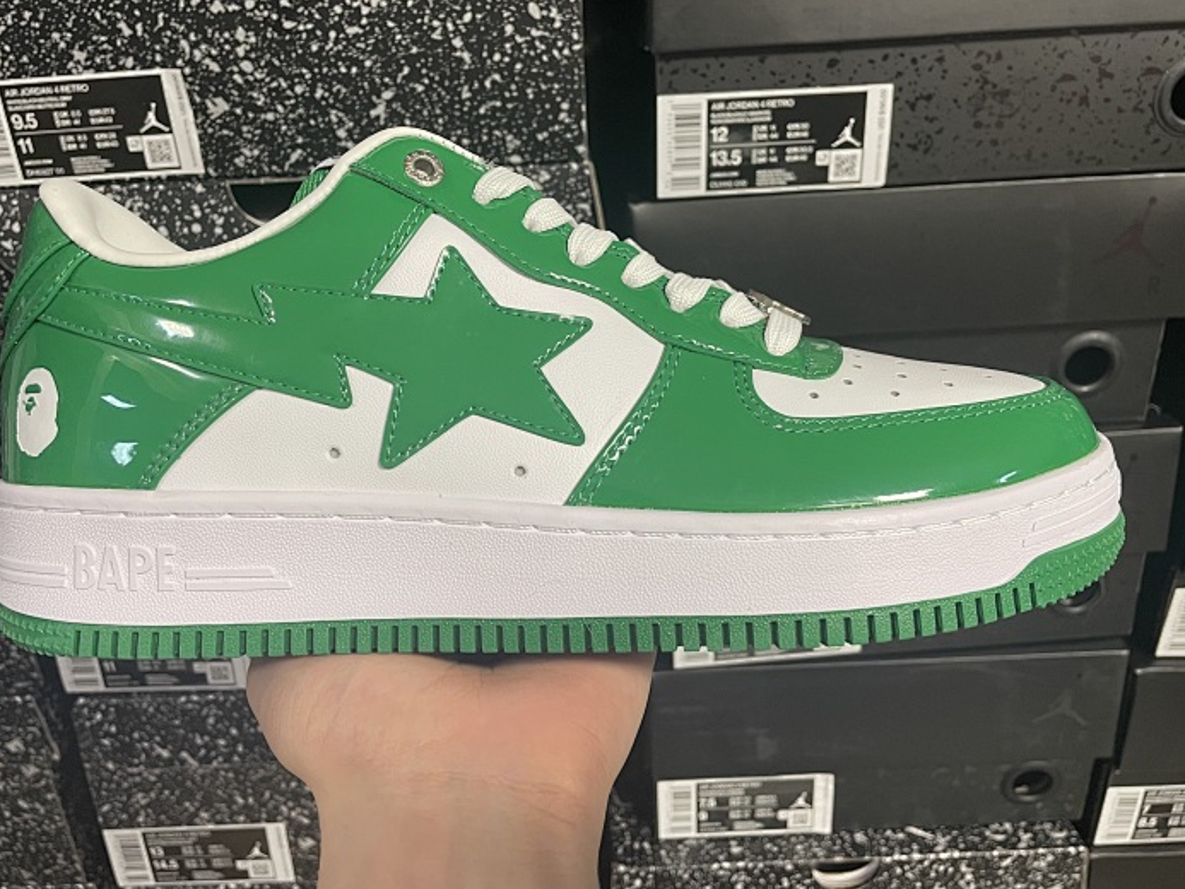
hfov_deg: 59.9
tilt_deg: -22.1
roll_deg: +1.9
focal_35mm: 30
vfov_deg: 46.8
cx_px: 564
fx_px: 1027
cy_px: 405
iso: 80
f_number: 1.6
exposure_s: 1/50
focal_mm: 4.2
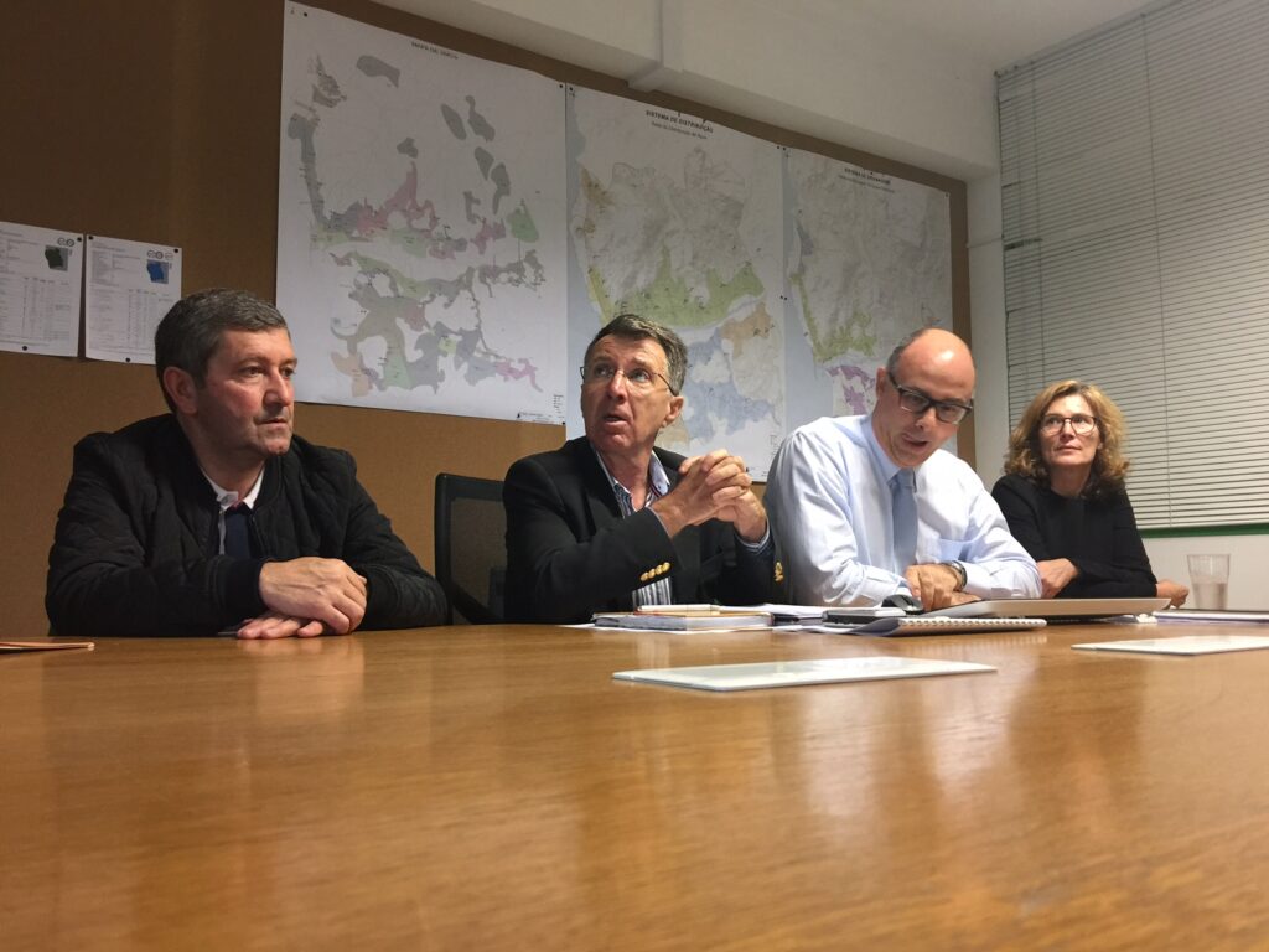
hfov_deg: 61.7
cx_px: 634
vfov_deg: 48.2
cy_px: 476
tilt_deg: +6.9
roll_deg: -0.3
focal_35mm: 29
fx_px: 1063
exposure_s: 1/17
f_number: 2.2
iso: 80
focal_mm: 4.15
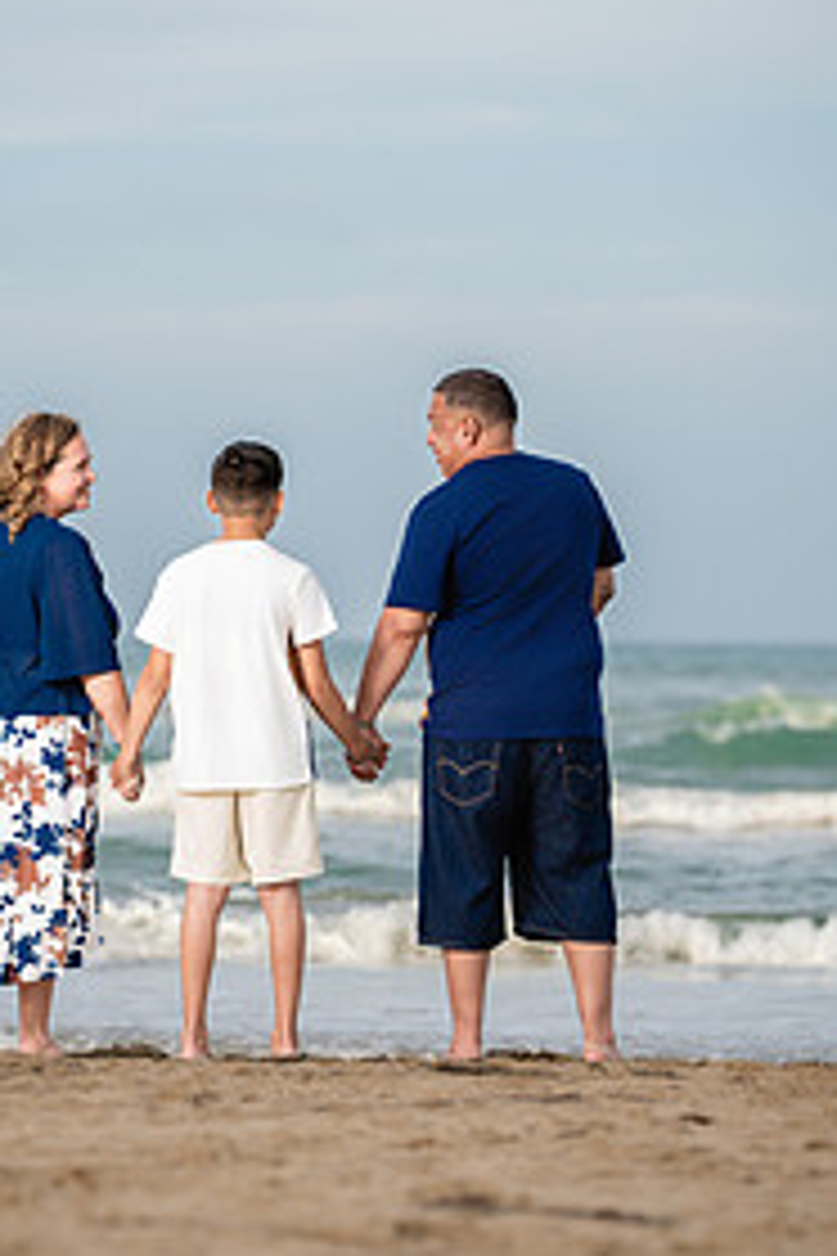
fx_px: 7602
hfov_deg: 6.3
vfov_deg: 9.4
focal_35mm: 218
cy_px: 603
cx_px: 274
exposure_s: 1/640
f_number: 4
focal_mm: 135
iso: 100
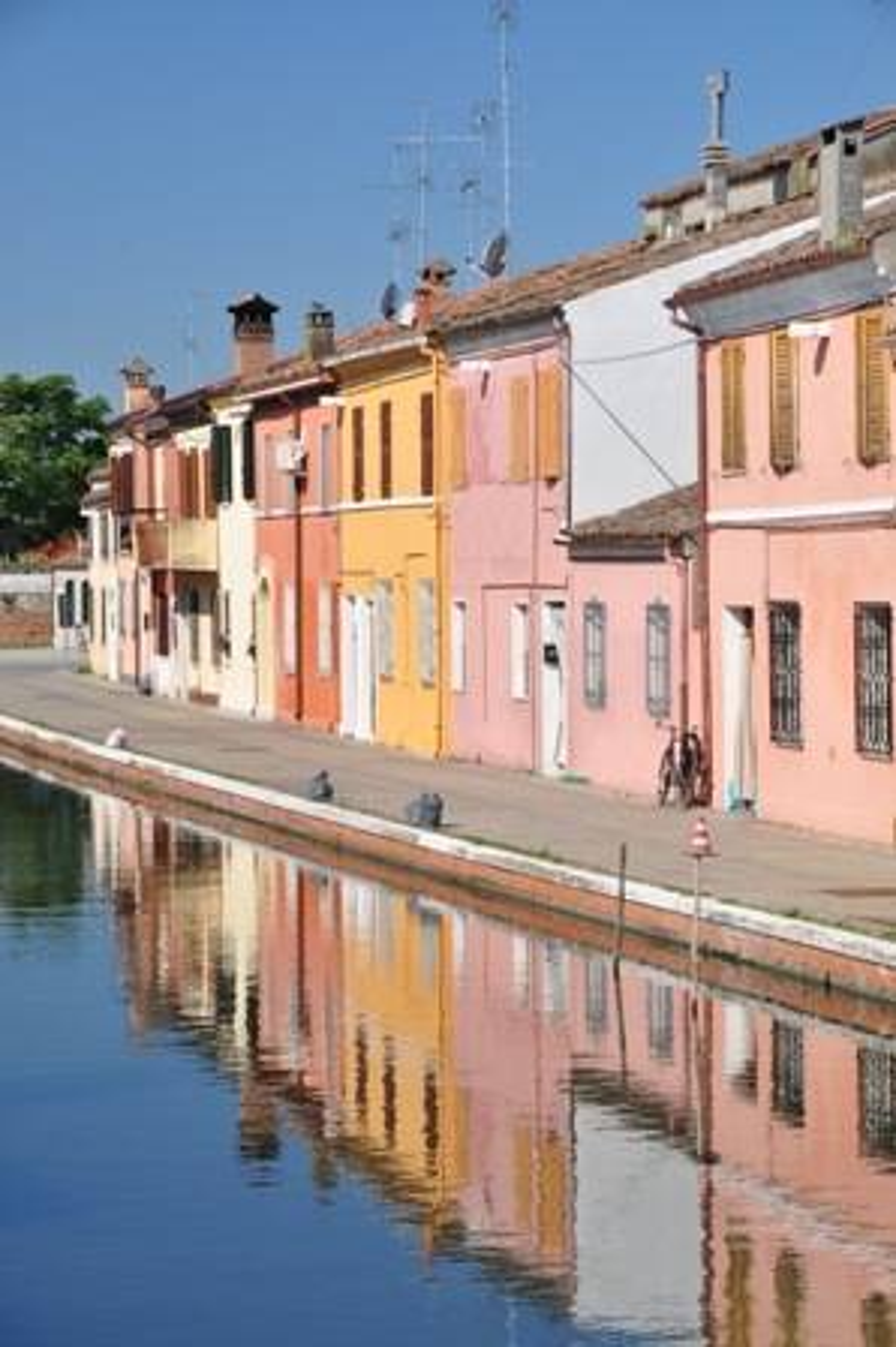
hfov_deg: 13.0
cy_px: 674
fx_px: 3926
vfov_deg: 19.5
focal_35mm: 105
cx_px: 448
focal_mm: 70
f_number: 11
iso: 200
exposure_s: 1/125
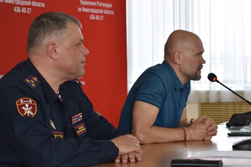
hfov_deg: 17.5
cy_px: 71
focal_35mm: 117
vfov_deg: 11.7
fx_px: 813
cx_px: 123
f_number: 5.6
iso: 640
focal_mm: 55
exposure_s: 1/30
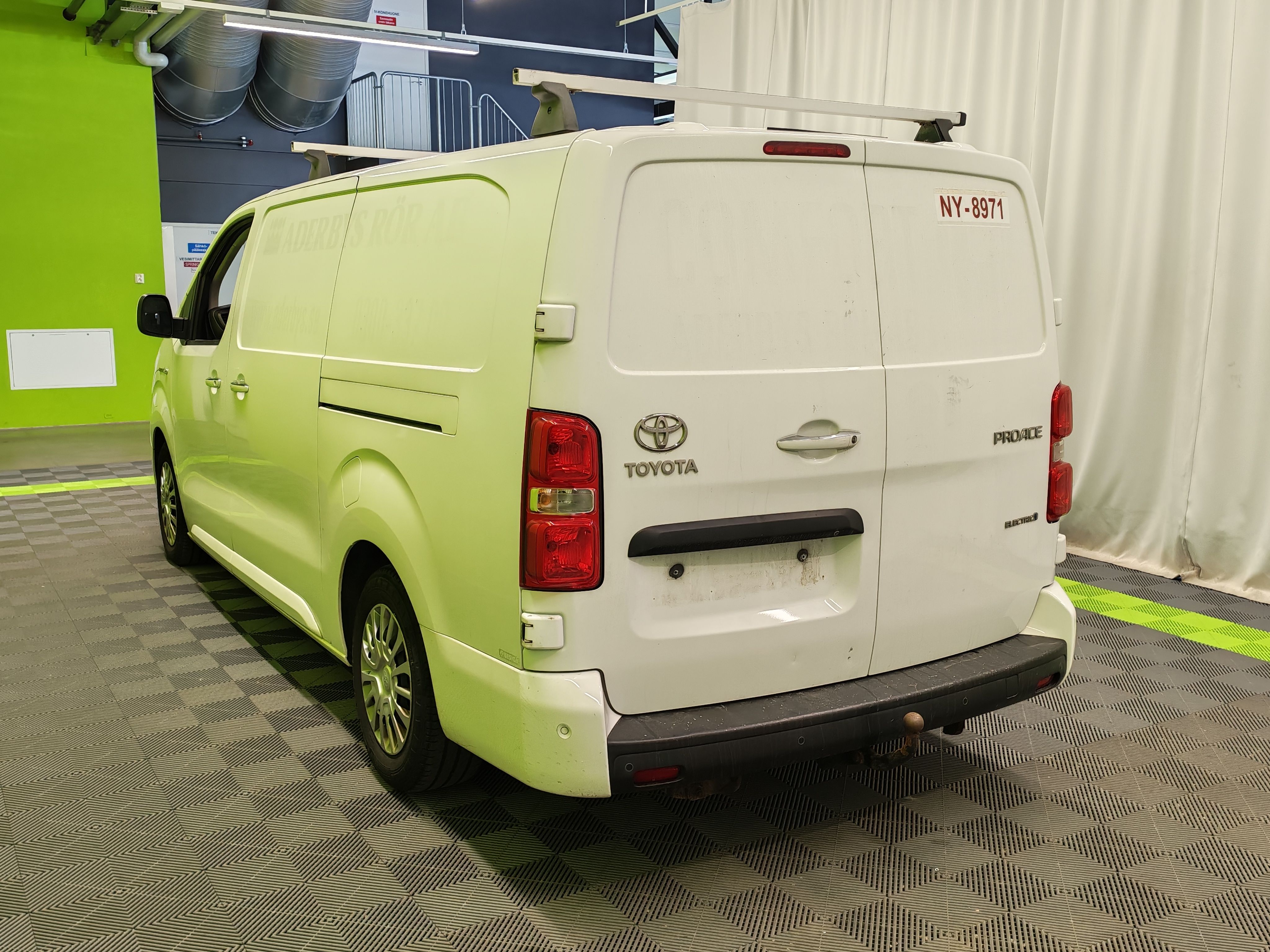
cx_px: 635
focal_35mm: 34
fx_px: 1247
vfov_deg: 41.8
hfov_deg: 54.0
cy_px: 476
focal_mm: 6.12
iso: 500
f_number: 1.9
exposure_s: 1/100
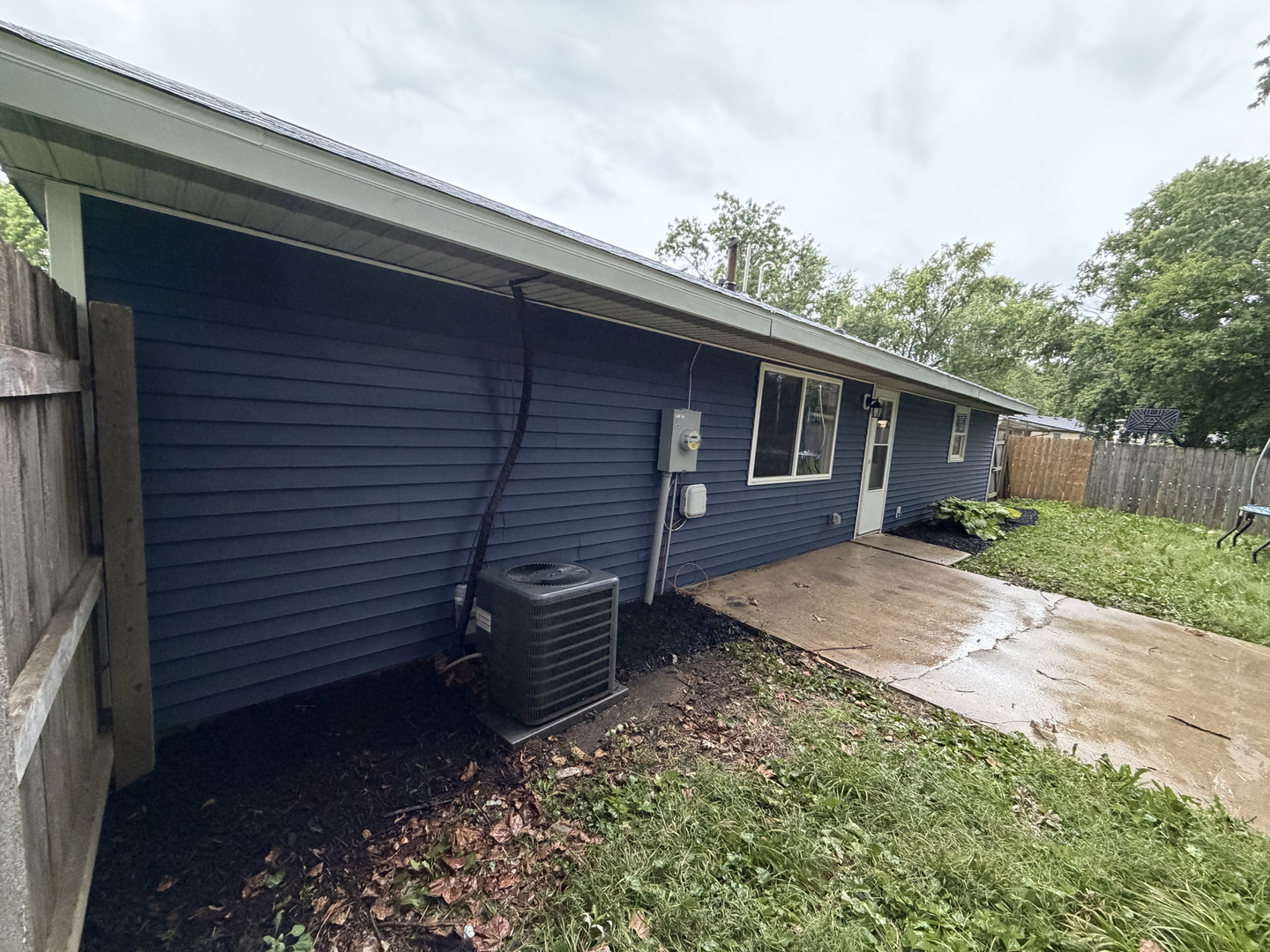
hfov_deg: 102.1
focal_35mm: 14
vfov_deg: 85.7
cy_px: 476
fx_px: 514
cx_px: 635
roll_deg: -3.3
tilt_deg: -6.7
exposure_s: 1/60
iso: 500
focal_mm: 2.22
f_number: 2.2
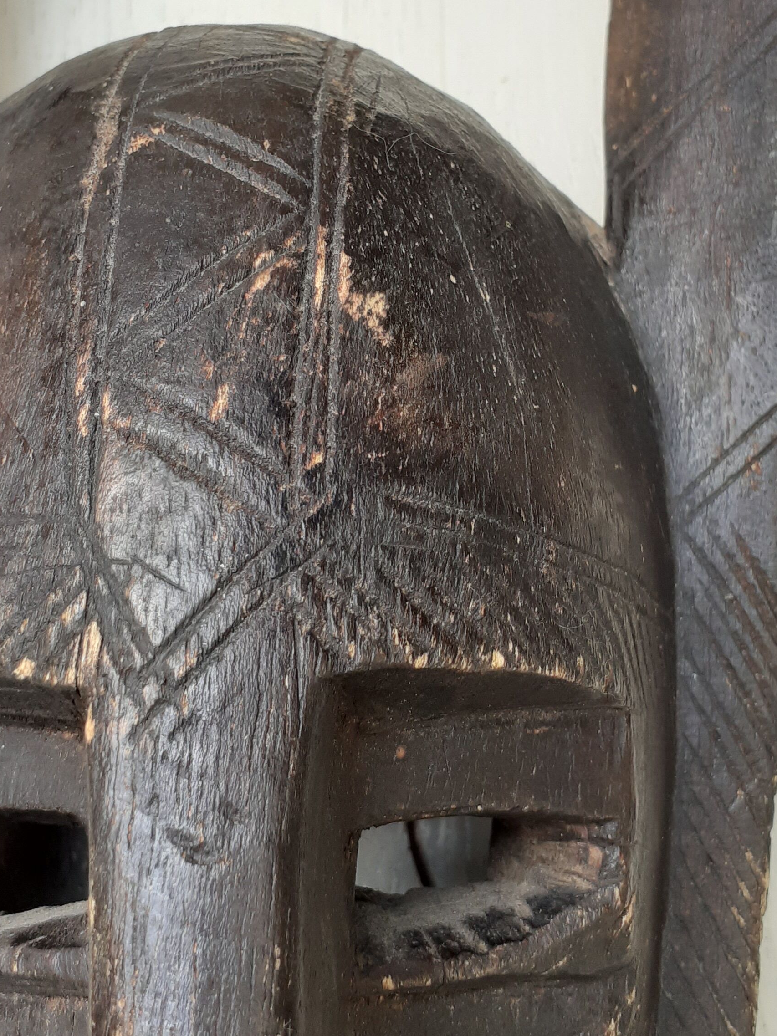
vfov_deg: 38.8
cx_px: 423
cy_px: 428
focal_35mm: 49
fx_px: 1467
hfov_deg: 29.7
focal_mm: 3.6
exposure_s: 1/416
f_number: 1.9
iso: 40
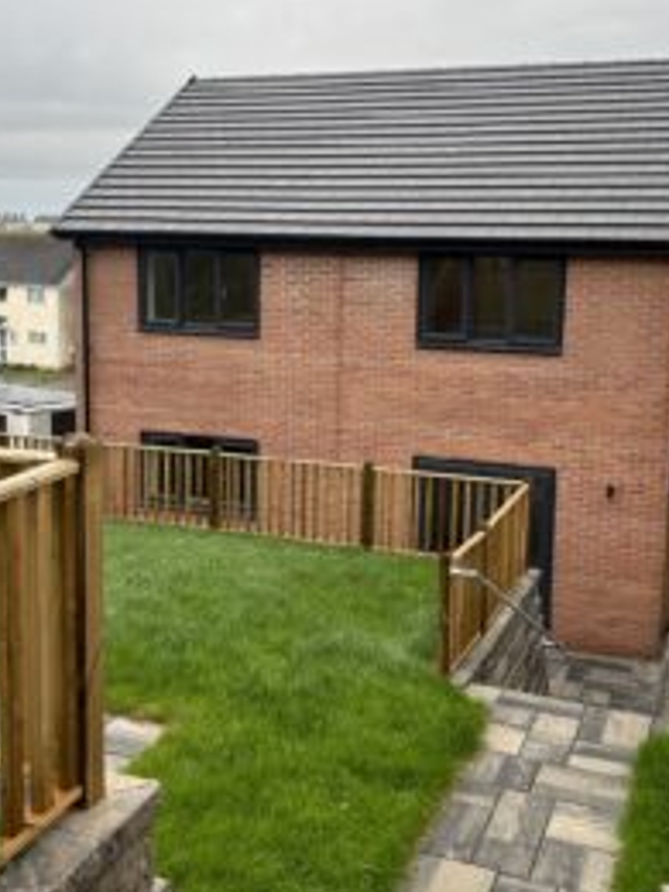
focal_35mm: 40
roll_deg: -0.3
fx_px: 1031
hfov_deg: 36.0
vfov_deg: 46.7
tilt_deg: -7.7
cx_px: 336
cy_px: 388
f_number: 1.5
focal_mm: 5.7
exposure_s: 1/445
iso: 50
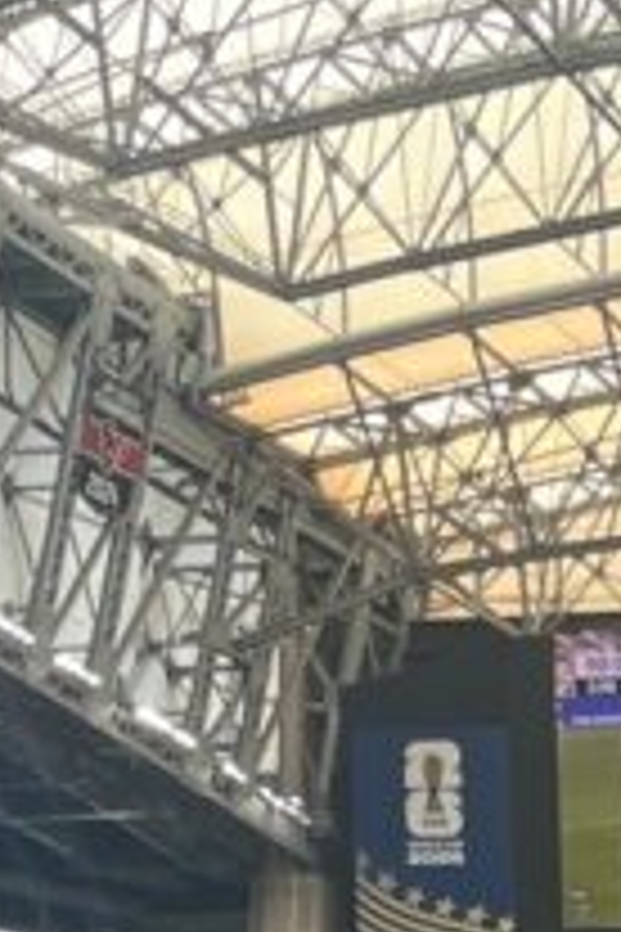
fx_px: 3467
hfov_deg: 9.8
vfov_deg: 13.7
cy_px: 1675
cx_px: 1030
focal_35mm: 134
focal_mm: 5.1
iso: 40
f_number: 1.6
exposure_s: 1/216
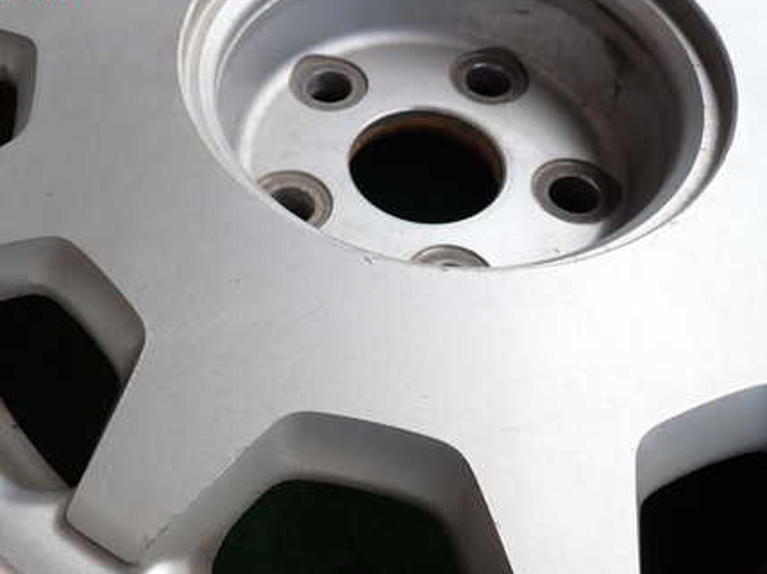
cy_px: 367
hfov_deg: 52.0
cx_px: 279
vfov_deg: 40.3
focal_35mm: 35
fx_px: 775
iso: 100
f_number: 2.8
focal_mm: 4.5
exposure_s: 1/500
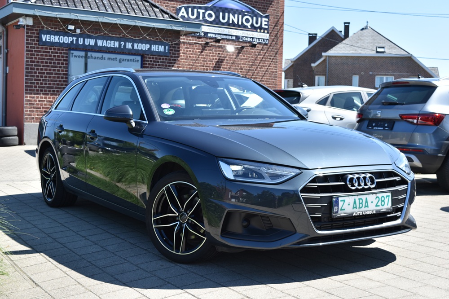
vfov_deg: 25.7
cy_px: 150
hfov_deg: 37.9
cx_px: 224
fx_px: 655
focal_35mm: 52
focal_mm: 35
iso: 100
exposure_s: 1/320
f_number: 6.3
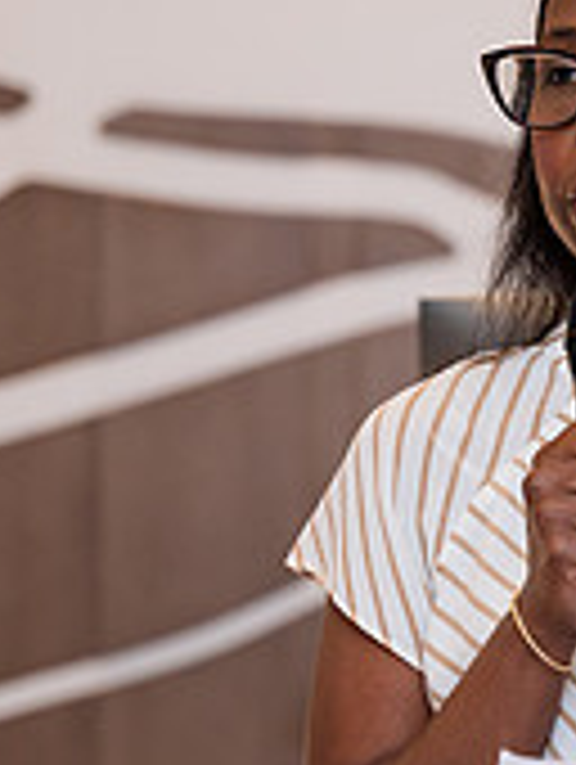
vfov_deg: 5.5
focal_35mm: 363
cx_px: 841
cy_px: 407
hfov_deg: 4.1
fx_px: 8033
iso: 400
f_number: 3.2
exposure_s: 1/160
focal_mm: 104
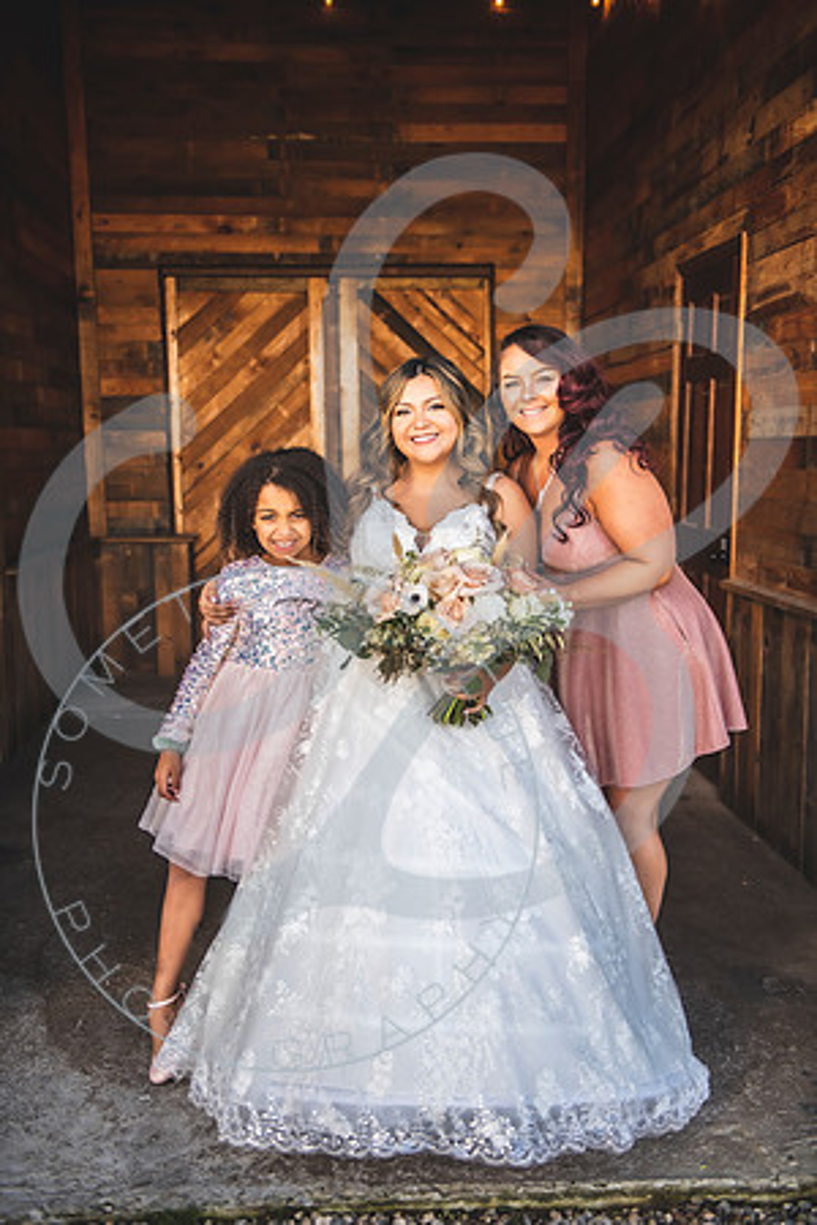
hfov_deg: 35.1
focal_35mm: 38
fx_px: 1293
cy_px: 612
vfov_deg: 50.7
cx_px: 408
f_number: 2.8
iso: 100
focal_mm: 38
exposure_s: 1/500
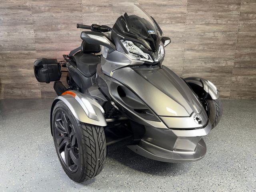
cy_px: 96
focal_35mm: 24
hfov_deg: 71.6
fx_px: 177
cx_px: 128
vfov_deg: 56.8
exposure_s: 1/18
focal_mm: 6.76
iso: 64
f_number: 1.78
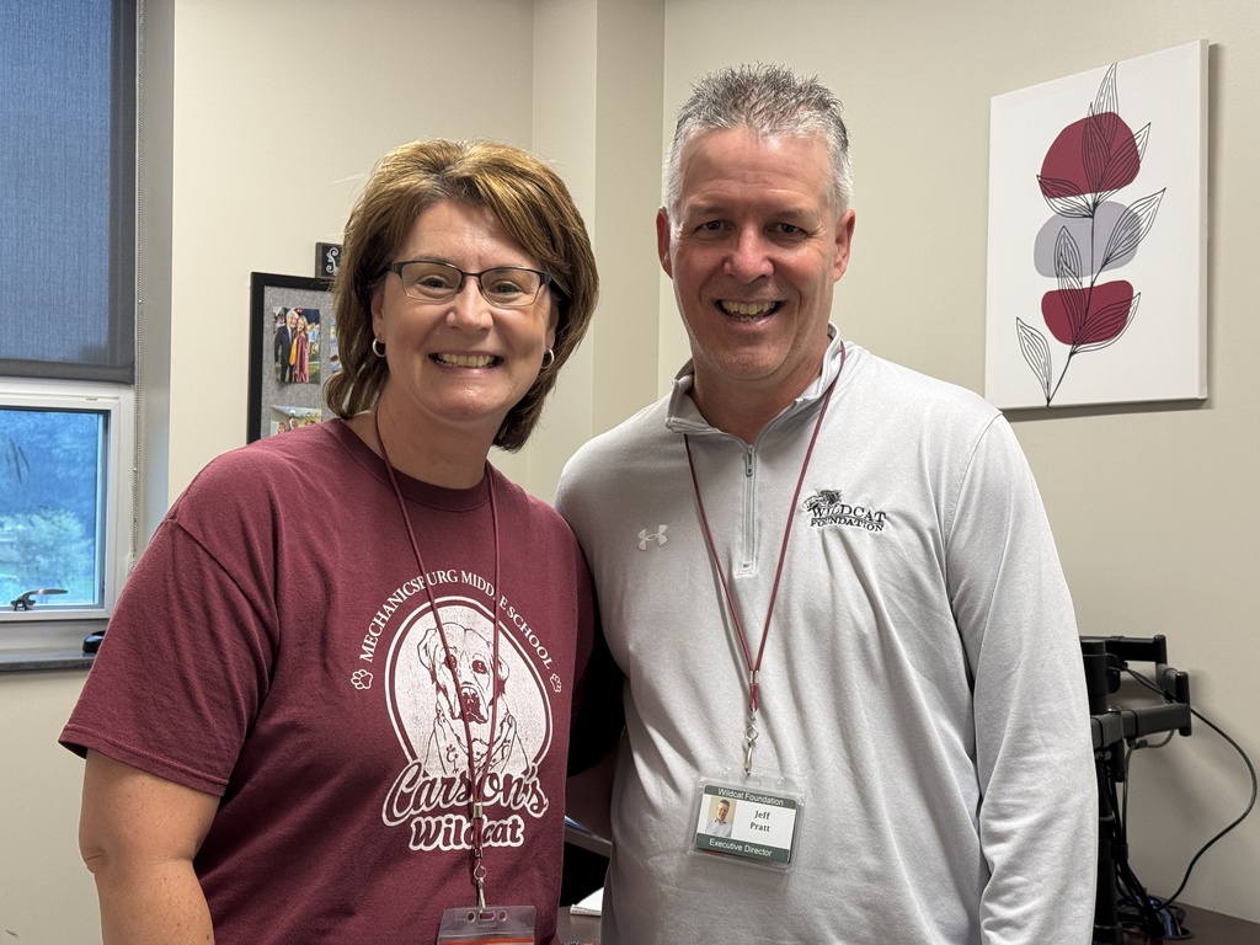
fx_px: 1747
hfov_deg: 39.7
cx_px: 630
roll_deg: -1.6
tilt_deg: -0.2
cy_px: 472
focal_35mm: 48
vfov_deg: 30.3
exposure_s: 1/60
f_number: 1.78
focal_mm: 6.76
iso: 100
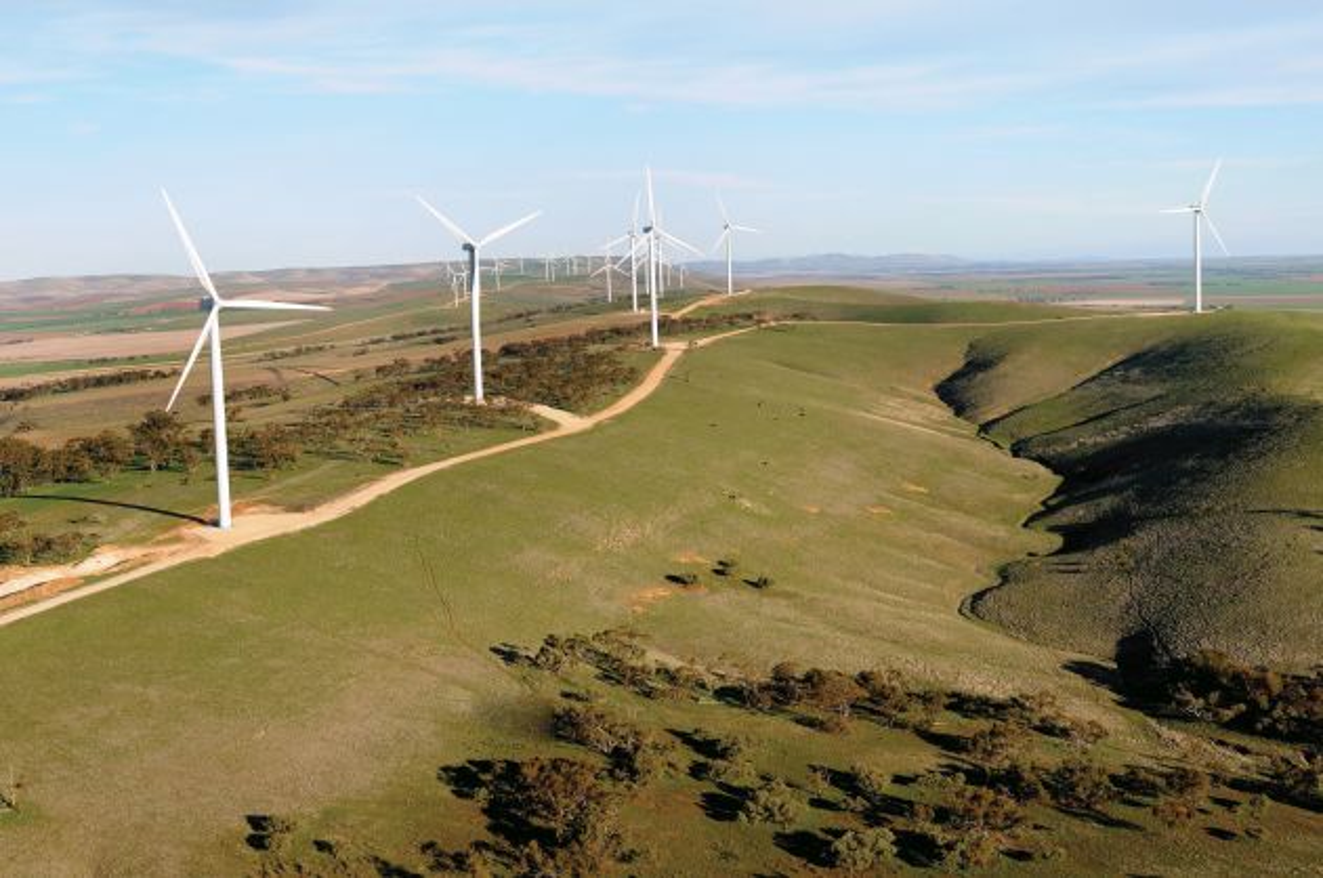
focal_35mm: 54
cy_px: 439
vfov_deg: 25.0
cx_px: 662
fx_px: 1981
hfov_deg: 36.9
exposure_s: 1/800
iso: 250
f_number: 5
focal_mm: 36
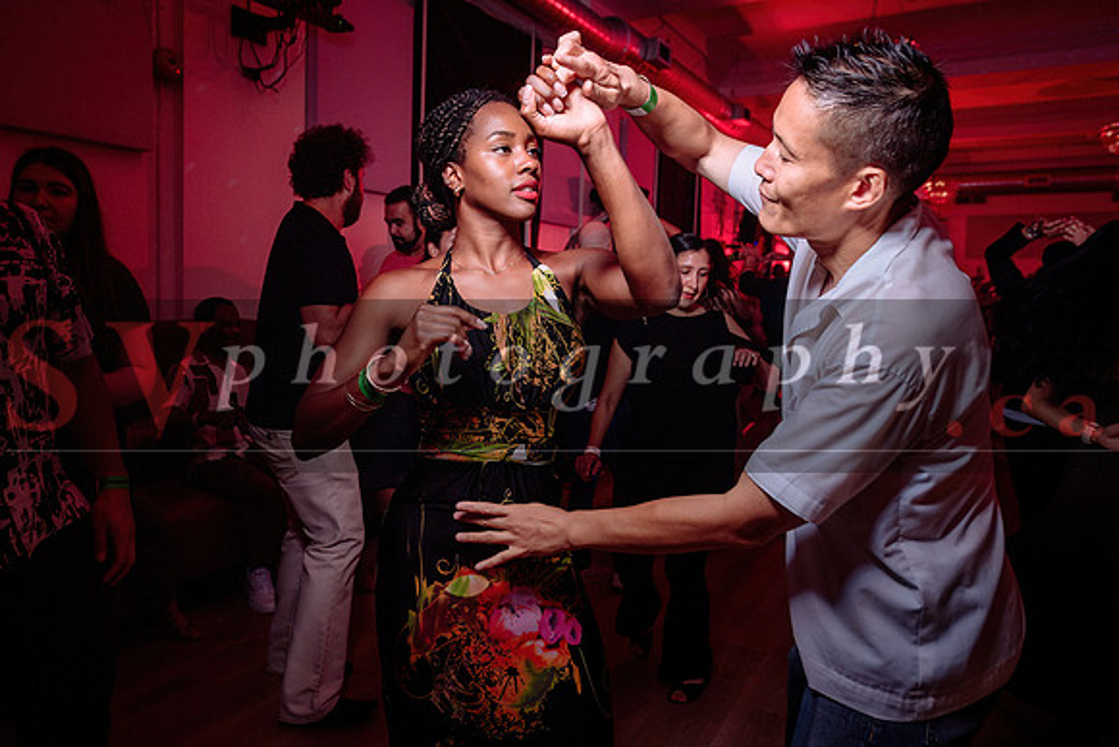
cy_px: 346
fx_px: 831
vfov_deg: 48.3
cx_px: 504
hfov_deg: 67.7
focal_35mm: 27
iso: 800
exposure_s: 1/60
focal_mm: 24
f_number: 3.5
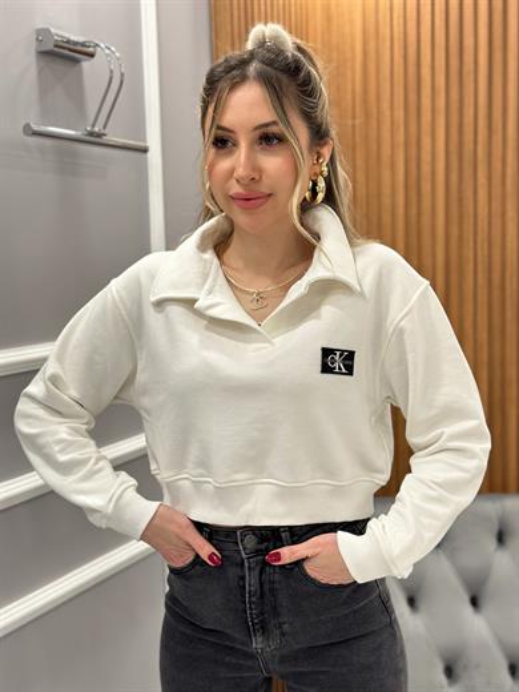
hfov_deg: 30.3
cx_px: 260
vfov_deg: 39.7
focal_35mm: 48
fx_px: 960
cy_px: 346
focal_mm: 6.86
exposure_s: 1/100
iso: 160
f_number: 1.78
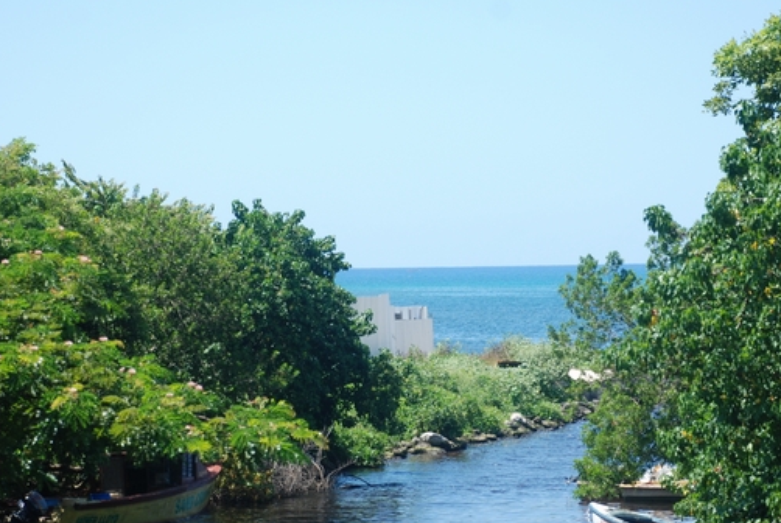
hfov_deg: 13.1
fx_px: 3410
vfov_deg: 8.8
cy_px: 383
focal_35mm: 157
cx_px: 479
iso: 200
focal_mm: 70
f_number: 5.6
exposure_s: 1/350
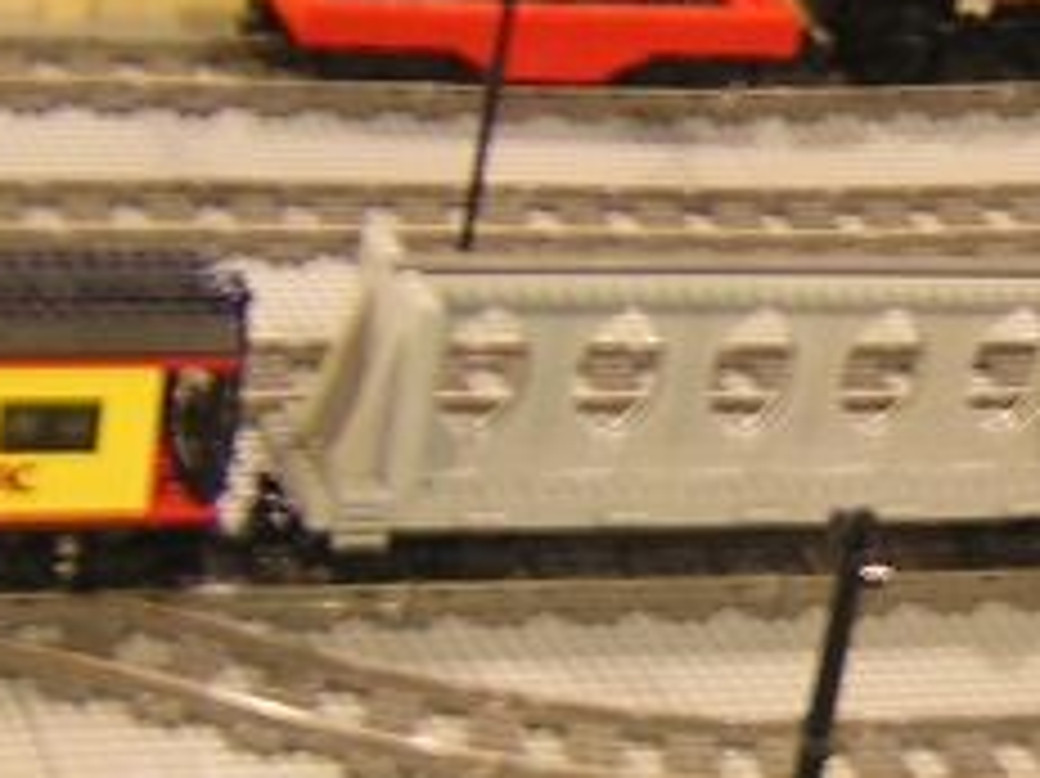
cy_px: 414
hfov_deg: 12.9
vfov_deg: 9.9
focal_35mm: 149
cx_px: 1225
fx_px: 4474
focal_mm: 5.6
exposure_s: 1/4.6
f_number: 2.8
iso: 100
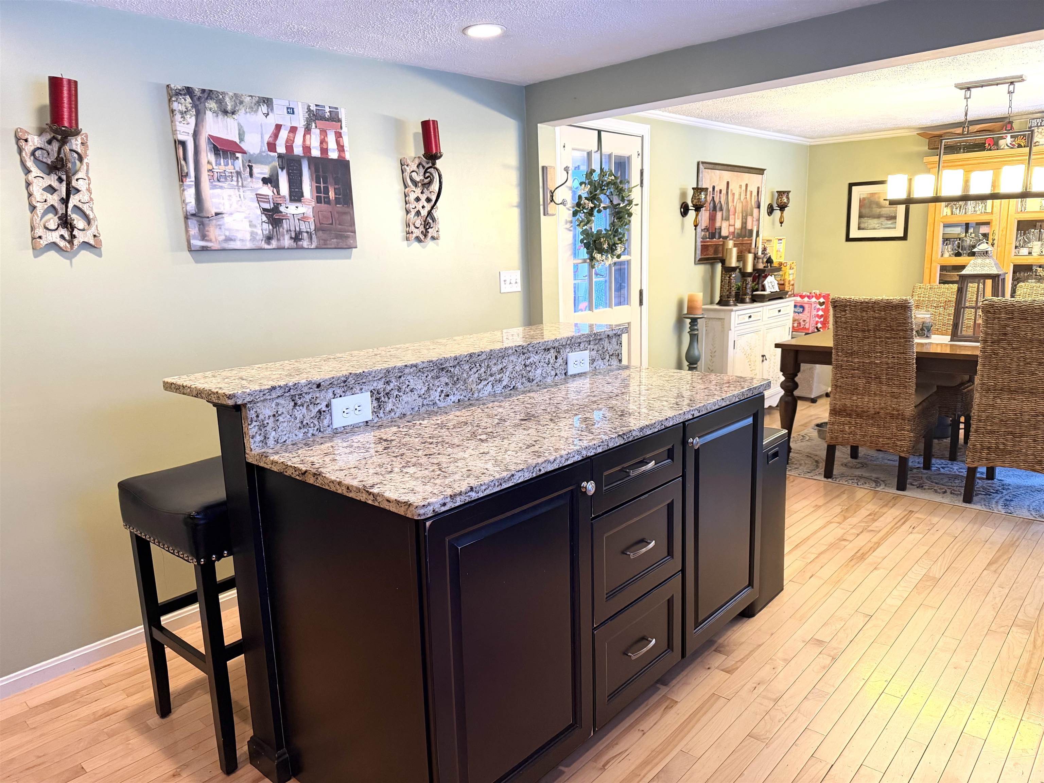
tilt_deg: -11.7
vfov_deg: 56.8
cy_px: 392
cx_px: 522
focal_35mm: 24
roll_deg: +2.3
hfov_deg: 71.6
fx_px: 724
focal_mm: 6.76
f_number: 1.78
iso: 400
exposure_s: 1/60
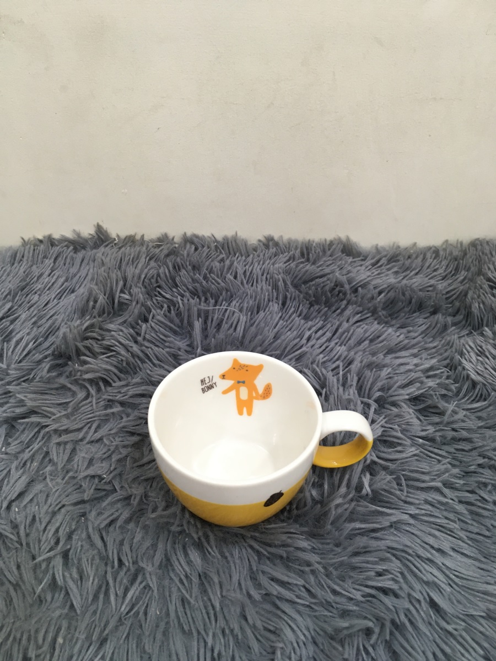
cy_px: 330
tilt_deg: -44.3
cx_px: 248
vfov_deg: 61.7
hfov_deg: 48.2
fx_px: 554
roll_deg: -1.1
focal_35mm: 29
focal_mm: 4.15
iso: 100
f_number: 2.2
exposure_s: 1/33
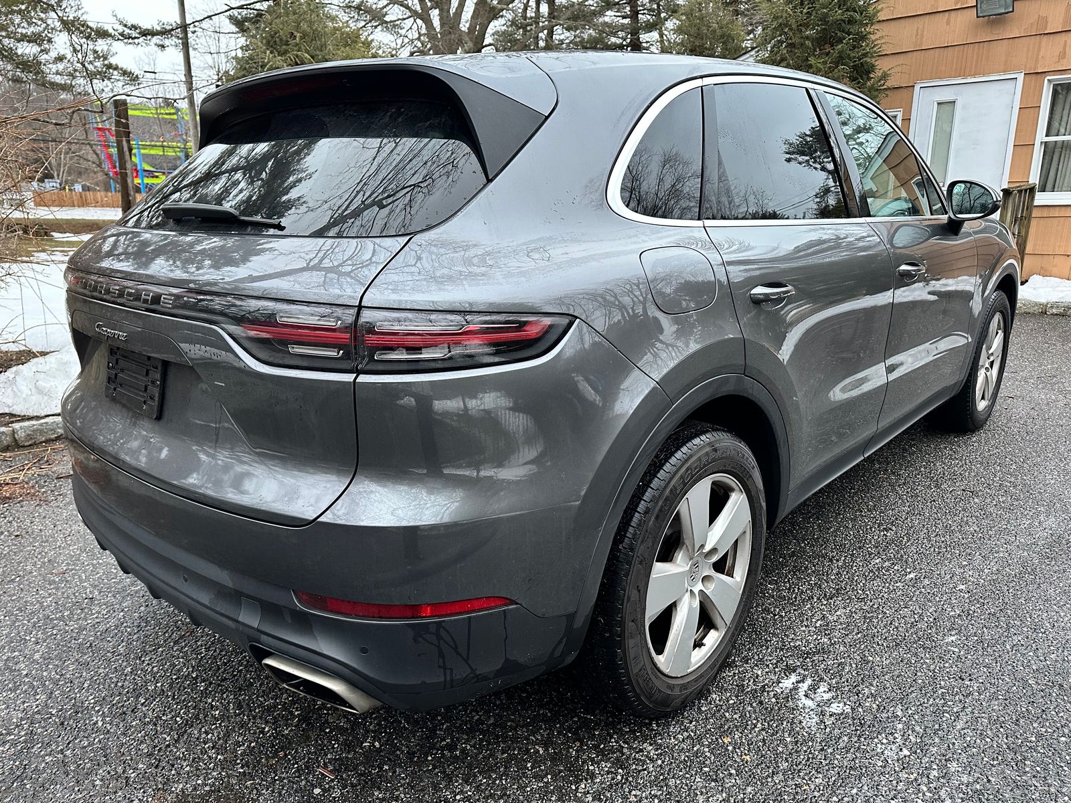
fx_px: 743
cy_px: 402
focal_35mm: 24
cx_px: 536
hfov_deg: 71.6
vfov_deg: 56.8
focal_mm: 6.86
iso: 250
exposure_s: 1/60
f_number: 1.78
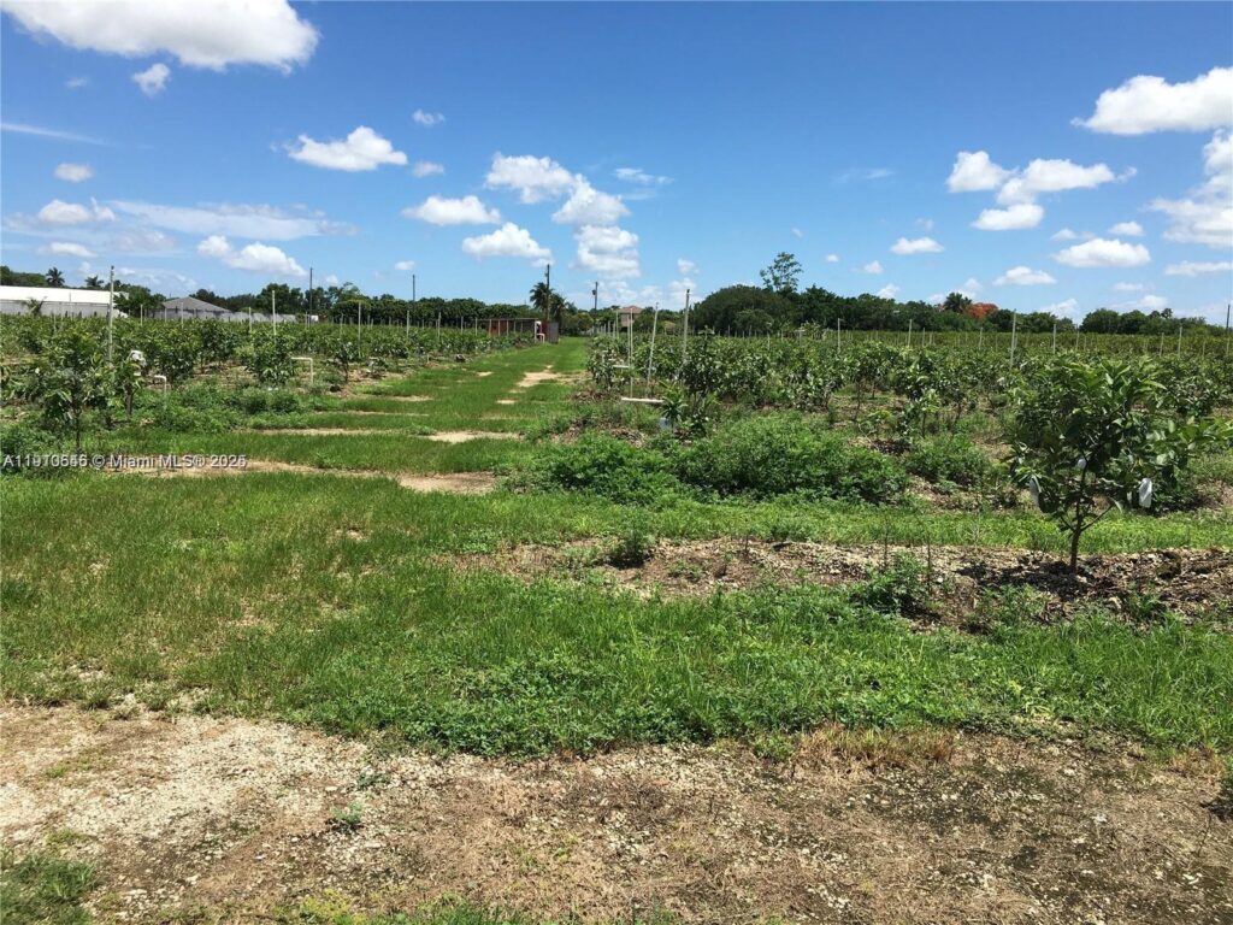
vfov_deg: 48.2
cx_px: 616
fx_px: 1033
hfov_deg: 61.7
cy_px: 462
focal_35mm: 29
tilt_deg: -7.2
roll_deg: -1.3
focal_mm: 4.15
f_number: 2.2
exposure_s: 1/1789
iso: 25
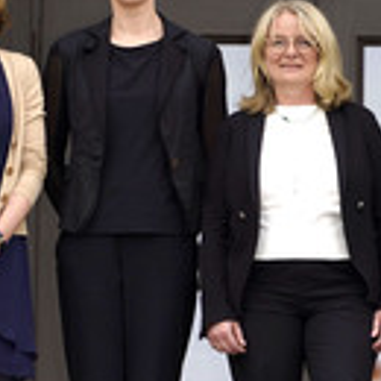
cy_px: 176
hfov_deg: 3.5
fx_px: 6288
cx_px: 274
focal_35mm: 505
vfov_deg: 3.5
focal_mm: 172
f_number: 6.3
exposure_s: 1/200
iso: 100
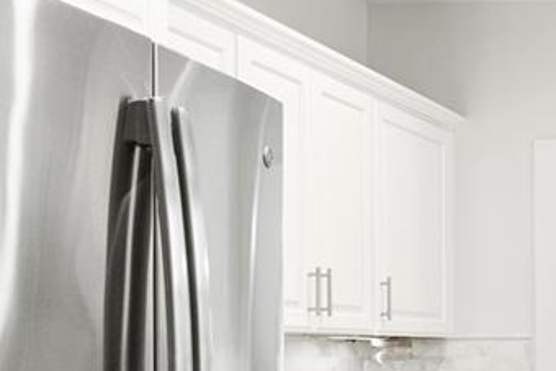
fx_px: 1236
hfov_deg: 21.0
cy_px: 369
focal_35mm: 80
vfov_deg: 16.7
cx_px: 863
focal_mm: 17
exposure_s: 1/2.5
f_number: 8
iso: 640
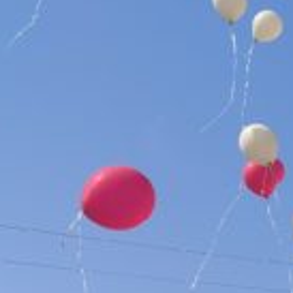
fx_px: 1187
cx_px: 597
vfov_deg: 13.3
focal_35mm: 124
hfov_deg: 12.3
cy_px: 441
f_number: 1.9
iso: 50
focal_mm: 6.04
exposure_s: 1/812
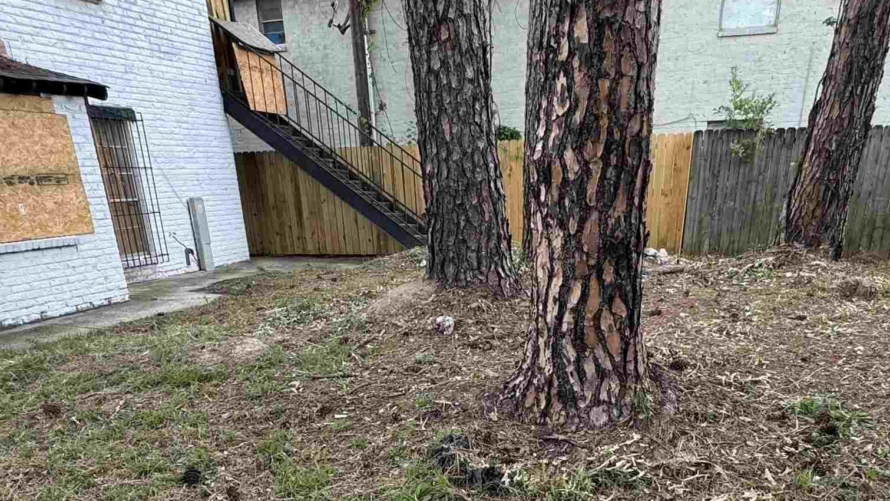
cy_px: 542
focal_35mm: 31
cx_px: 472
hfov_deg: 62.6
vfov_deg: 33.3
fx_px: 732
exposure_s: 1/99
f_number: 2.2
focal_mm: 2.22
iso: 50
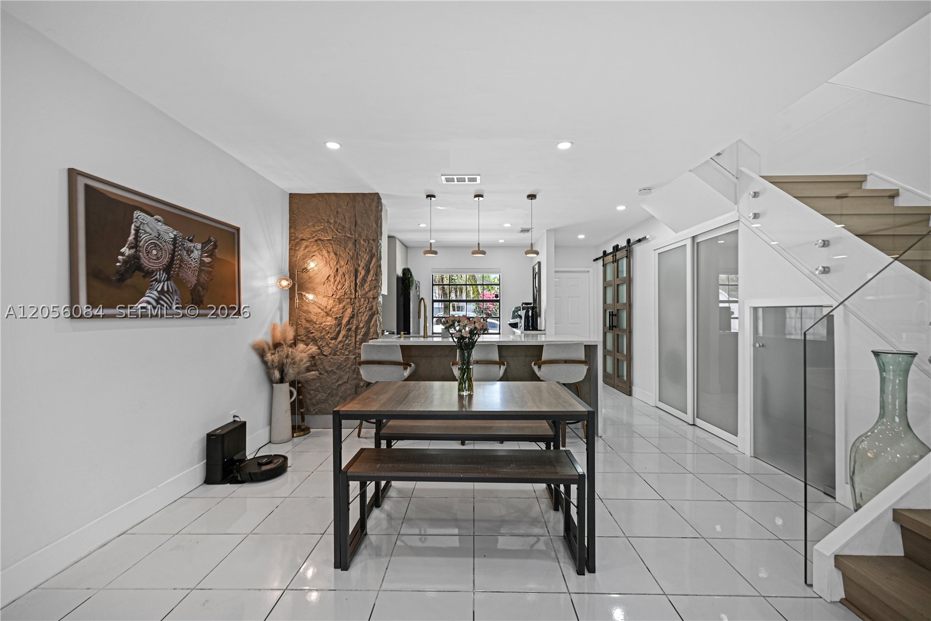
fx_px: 362
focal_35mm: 14
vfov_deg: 81.2
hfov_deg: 104.2
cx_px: 466
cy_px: 310
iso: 100
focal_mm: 14
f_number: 4
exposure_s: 1/50
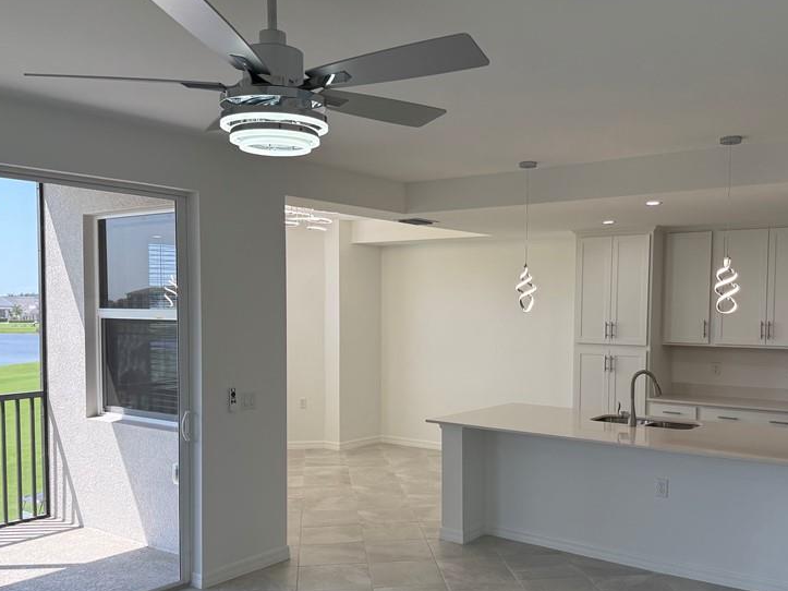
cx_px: 445
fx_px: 774
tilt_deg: -2.7
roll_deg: +0.2
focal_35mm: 34
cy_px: 353
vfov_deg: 41.6
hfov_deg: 53.8
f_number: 1.78
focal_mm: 6.76
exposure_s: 1/423
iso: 100
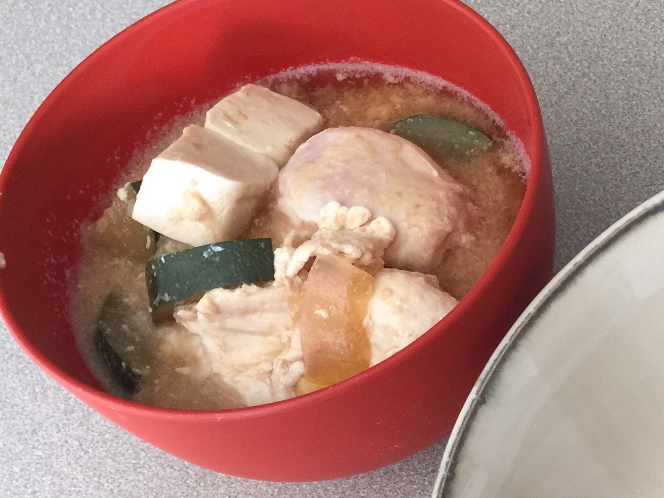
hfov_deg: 26.0
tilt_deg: -64.4
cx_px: 729
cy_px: 551
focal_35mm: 69
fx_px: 1324
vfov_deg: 20.3
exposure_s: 1/30
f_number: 2.2
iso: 40
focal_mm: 4.15
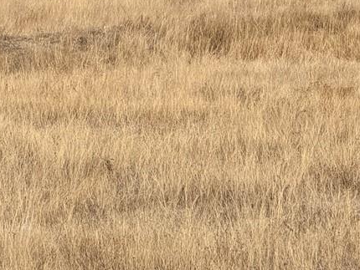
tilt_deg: -3.2
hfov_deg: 5.3
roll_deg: +0.1
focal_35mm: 372
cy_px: 38
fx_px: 3871
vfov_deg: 4.0
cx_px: 207
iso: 32
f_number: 2.8
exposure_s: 1/638
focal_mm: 16.89
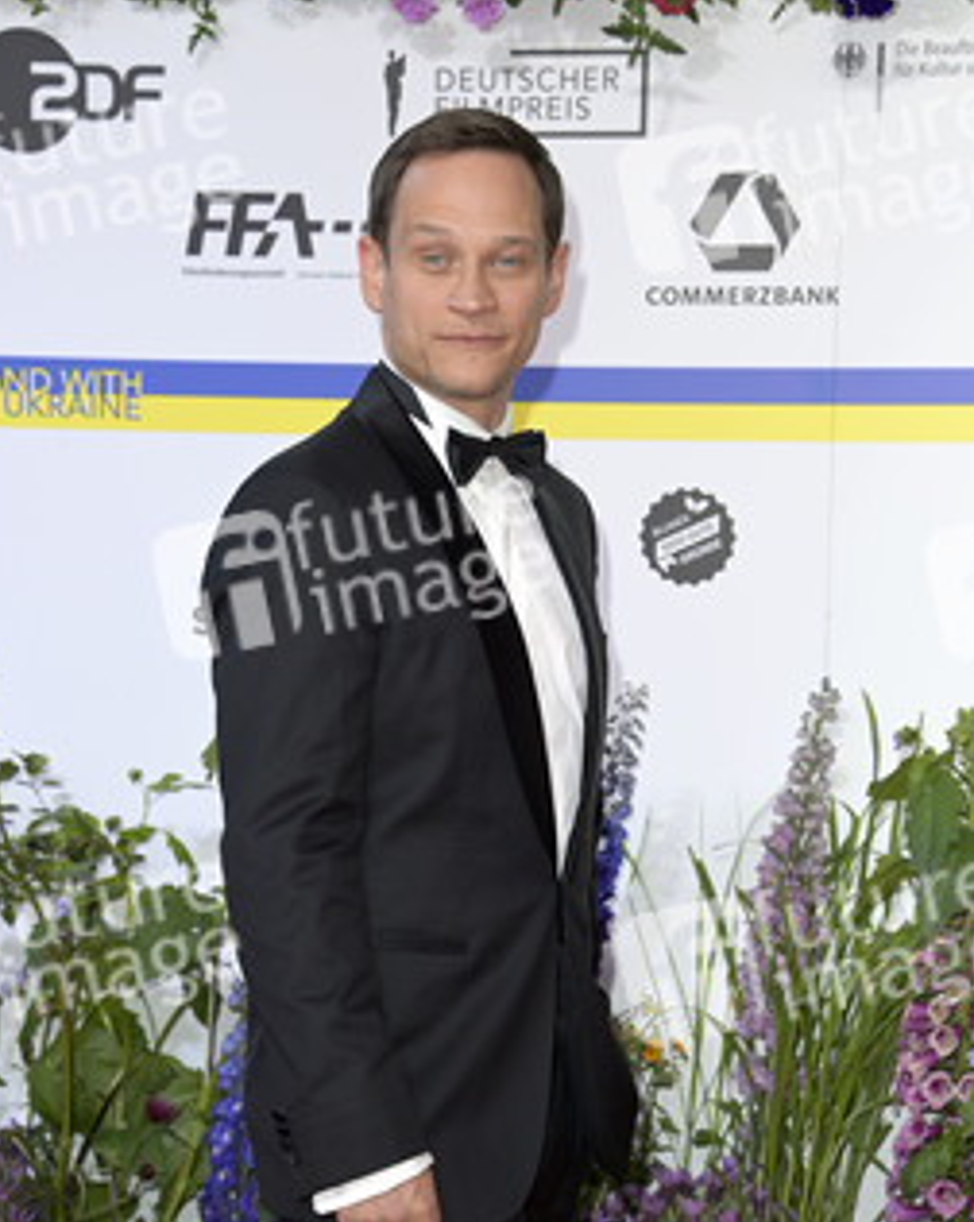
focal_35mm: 107
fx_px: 3863
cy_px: 762
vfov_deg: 17.9
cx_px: 464
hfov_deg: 14.4
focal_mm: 90
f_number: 6.3
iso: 640
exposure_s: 1/200
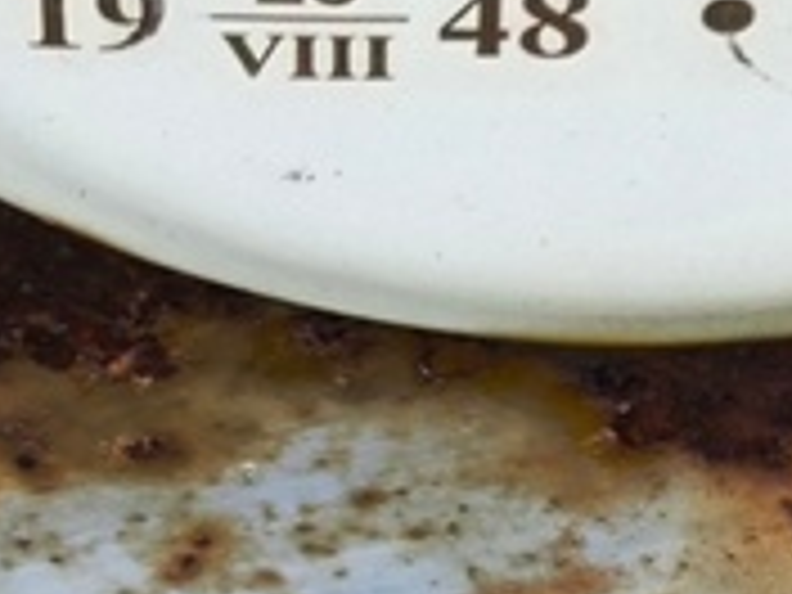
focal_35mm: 227
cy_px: 198
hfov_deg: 8.6
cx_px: 1132
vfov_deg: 6.5
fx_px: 5194
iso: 80
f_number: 1.7
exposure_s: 1/120
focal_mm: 4.71
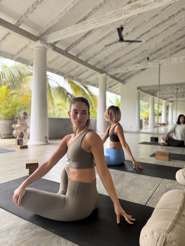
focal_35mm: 24
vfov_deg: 71.6
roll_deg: -2.0
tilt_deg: -1.4
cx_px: 92
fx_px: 171
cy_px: 123
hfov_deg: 56.8
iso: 80
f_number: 1.78
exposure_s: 1/180
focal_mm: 6.76
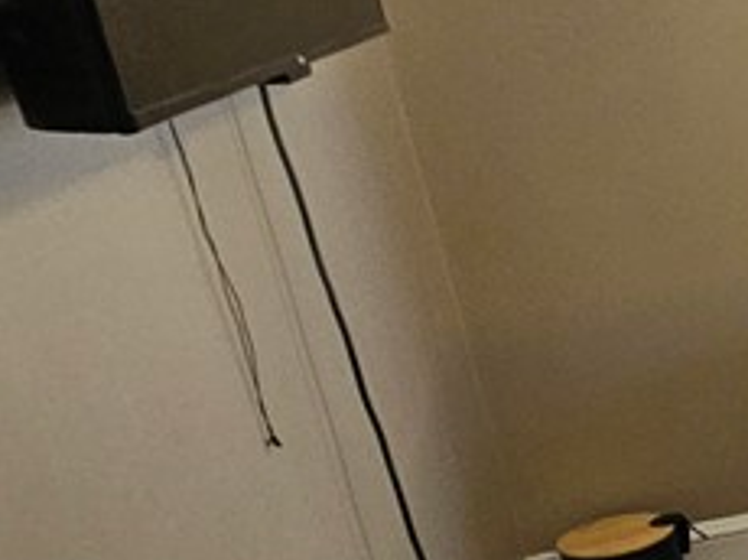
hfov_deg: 17.6
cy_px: 381
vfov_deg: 25.0
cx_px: 1610
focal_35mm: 58
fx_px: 1252
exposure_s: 1/60
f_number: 2.2
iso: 200
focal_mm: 2.2
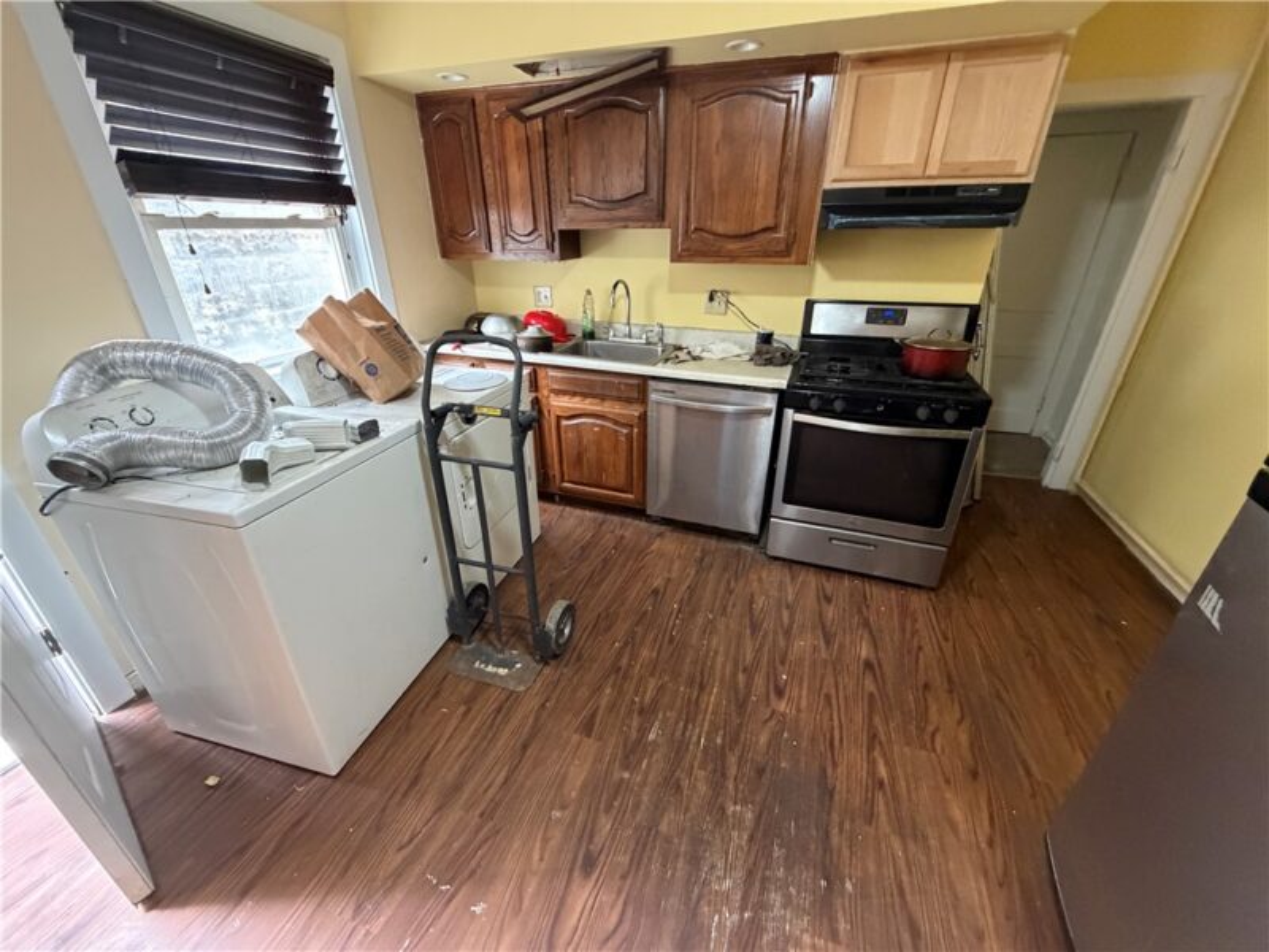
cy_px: 476
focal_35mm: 14
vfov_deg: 85.7
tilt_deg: -25.2
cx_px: 634
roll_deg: -0.8
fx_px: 513
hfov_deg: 102.1
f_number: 2.2
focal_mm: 2.22
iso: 640
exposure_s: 1/60
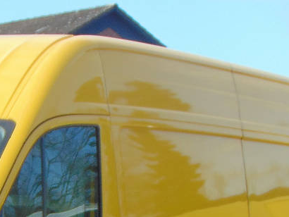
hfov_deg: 10.0
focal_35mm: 195
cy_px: 337
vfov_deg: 7.5
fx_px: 1629
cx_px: -63
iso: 80
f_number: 3.5
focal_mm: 9
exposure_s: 1/500
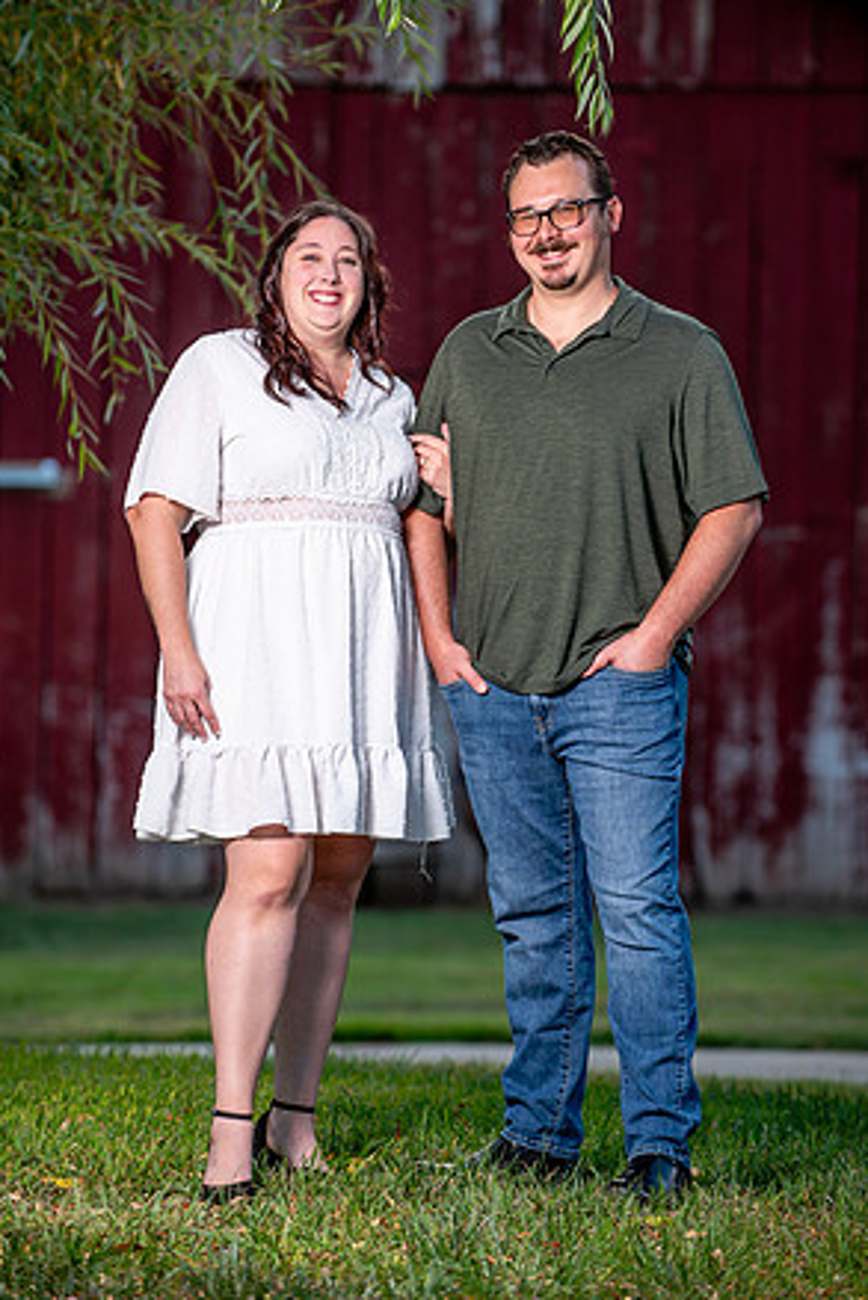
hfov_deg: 6.7
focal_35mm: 205
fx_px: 7408
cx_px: 430
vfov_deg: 10.0
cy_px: 646
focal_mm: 200
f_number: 5
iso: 80
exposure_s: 1/125
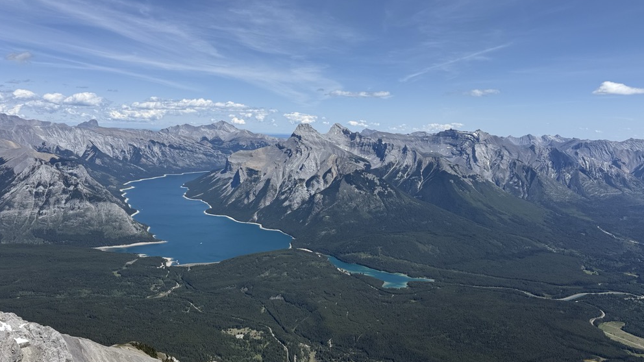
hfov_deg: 69.9
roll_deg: -2.3
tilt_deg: -9.0
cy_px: 195
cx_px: 317
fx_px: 461
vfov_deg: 42.9
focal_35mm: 27
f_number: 1.78
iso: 80
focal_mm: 6.76
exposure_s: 1/6711
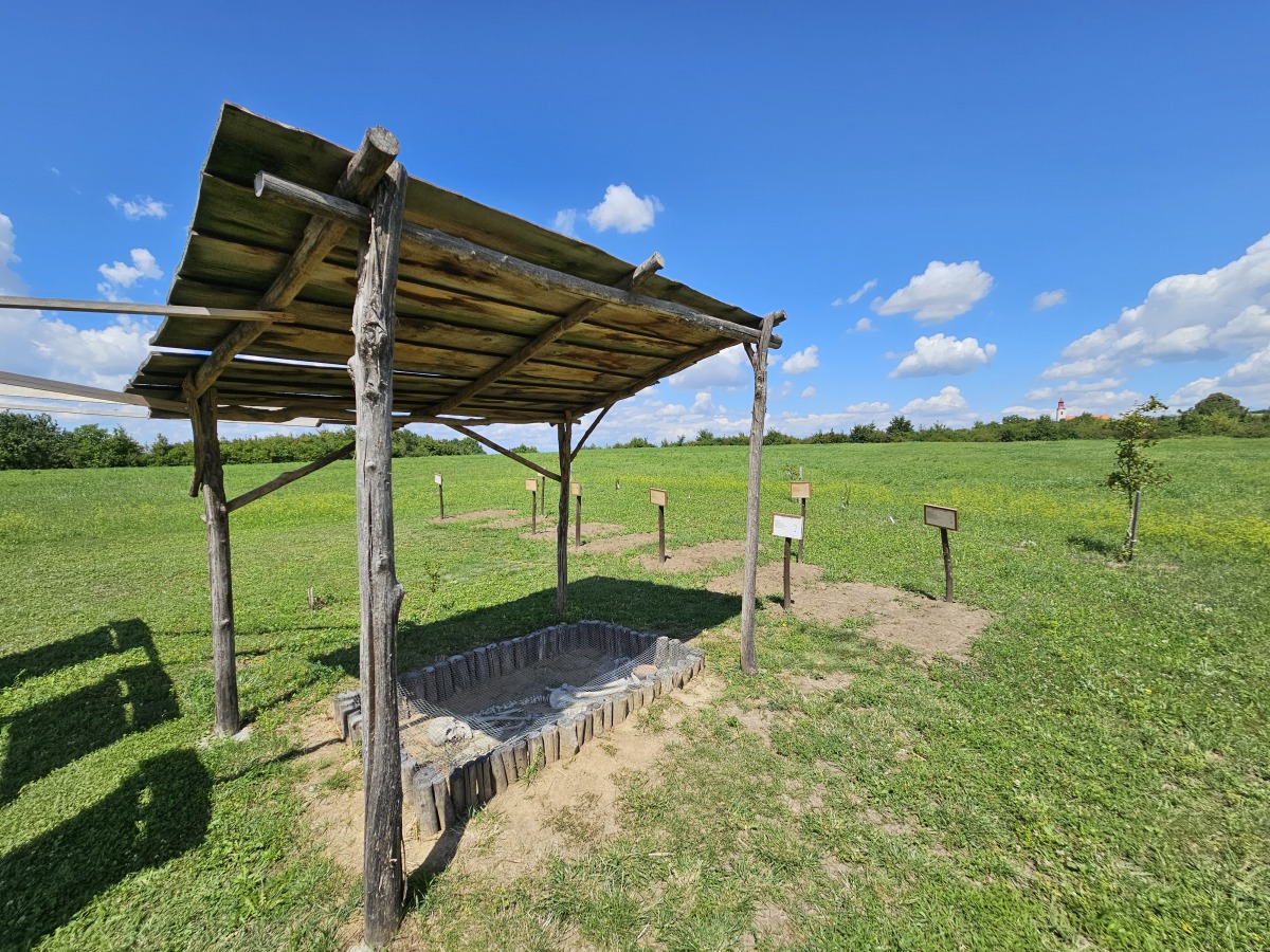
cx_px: 635
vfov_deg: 89.9
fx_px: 477
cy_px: 476
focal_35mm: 13
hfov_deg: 106.2
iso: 50
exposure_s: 1/2961
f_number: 2.2
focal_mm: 2.2
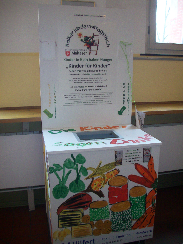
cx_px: 92
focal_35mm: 37
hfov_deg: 38.7
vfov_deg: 50.1
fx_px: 261
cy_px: 122
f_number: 2.8
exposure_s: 1/45
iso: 160
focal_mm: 6.2
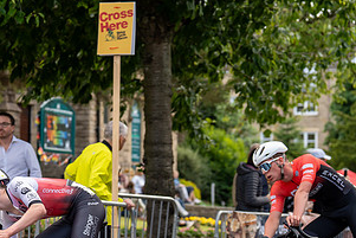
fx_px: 1336
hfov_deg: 15.0
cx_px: 47
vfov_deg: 10.1
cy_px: 198
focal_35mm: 135
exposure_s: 1/1000
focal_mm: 70
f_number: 3.2
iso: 400
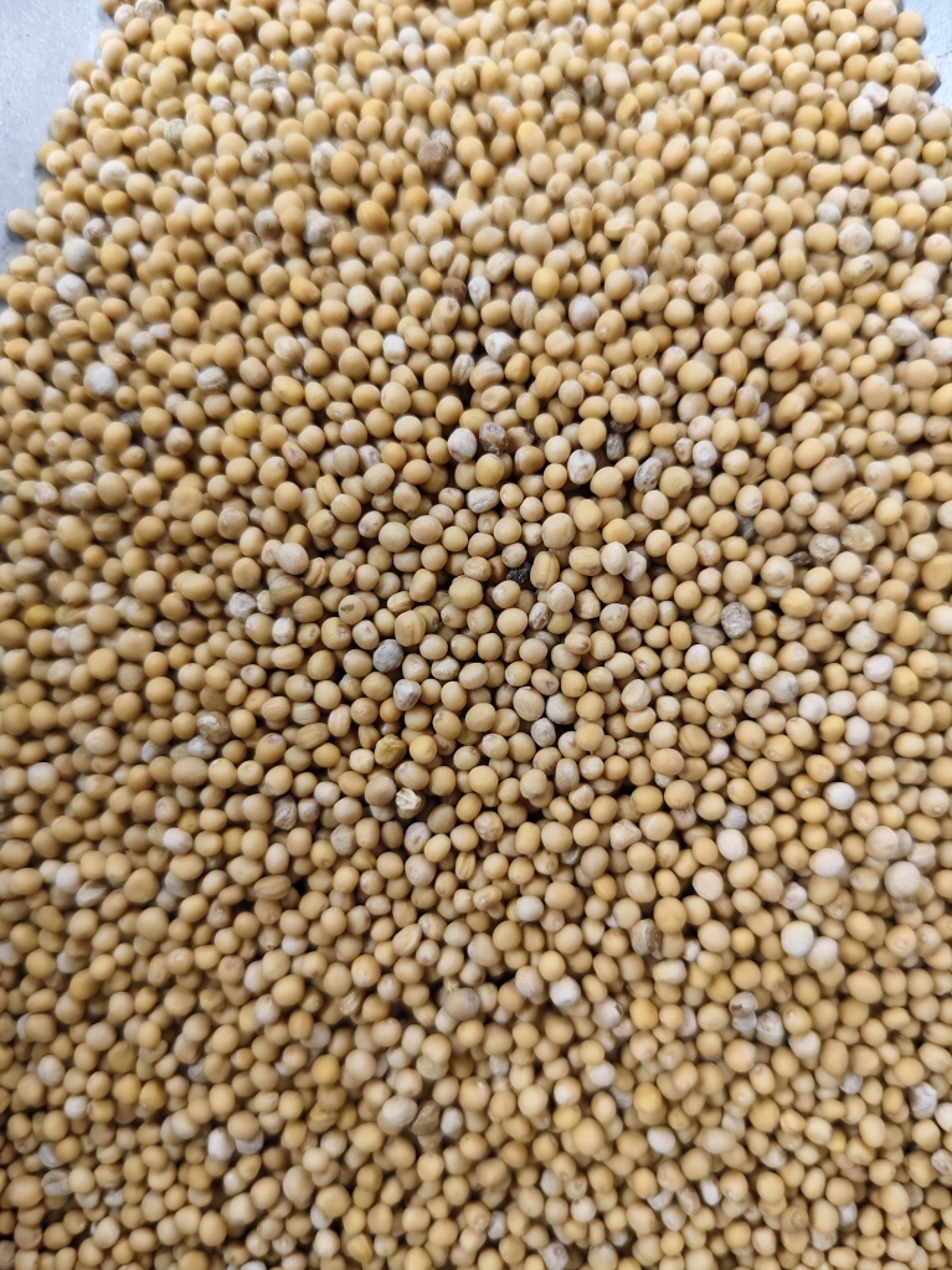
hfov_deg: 56.8
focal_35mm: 24
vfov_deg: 71.6
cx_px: 489
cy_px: 624
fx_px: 880
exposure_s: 1/510
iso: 1106
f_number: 1.88
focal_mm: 5.56
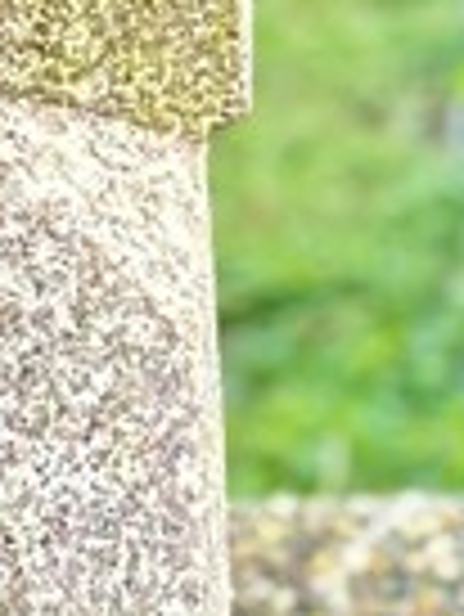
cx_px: 252
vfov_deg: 5.3
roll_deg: +1.3
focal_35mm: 364
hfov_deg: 4.1
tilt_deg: +1.6
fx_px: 6495
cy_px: 1151
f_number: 1.78
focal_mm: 6.86
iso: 250
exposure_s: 1/60
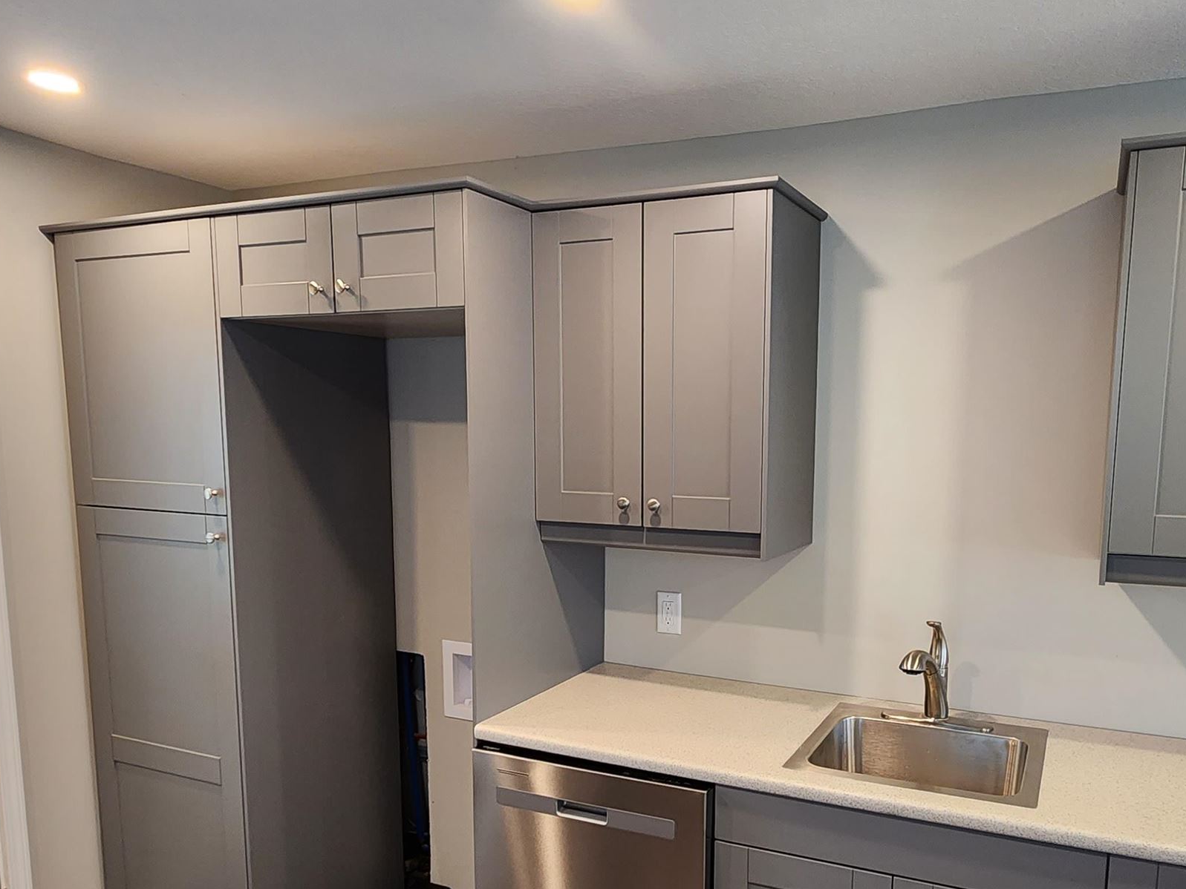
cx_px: 678
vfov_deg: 54.3
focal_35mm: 25
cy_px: 557
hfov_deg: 69.0
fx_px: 857
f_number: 2.2
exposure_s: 1/60
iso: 320
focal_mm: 2.2
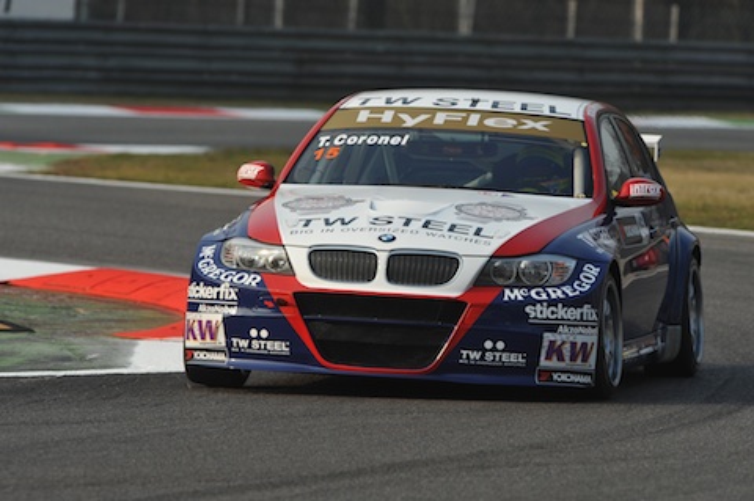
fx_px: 8788
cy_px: 250
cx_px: 377
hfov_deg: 4.9
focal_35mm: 420
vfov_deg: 3.3
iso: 400
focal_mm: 420
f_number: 10
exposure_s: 1/800
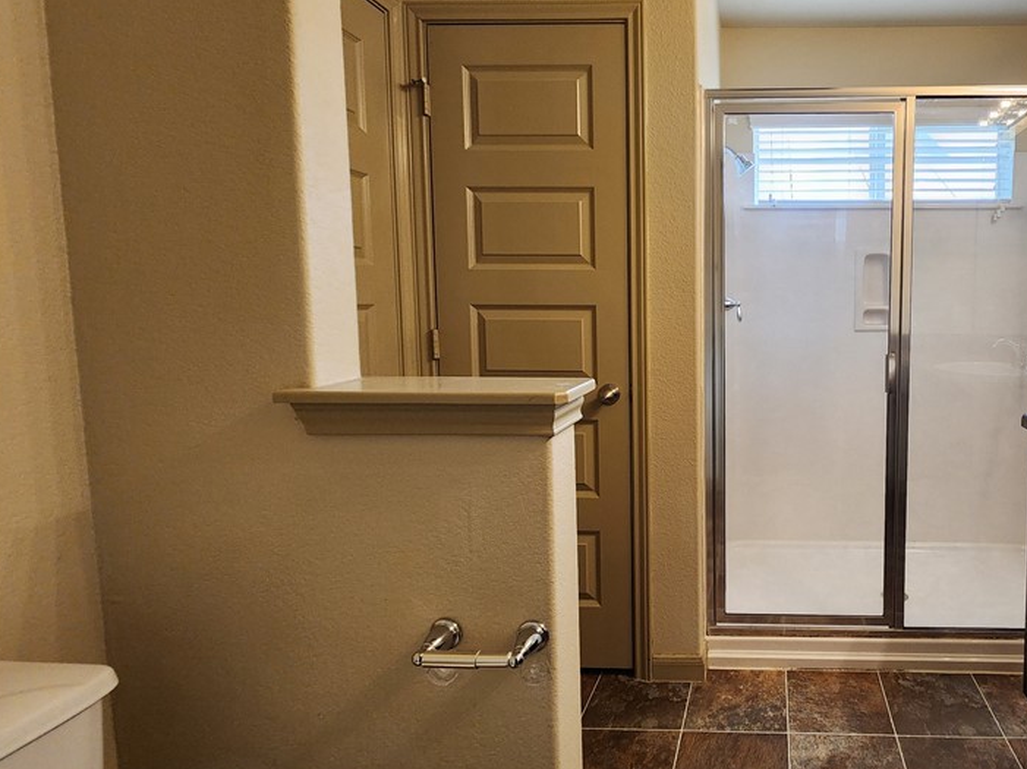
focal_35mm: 19
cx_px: 740
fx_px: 563
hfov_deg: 79.7
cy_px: 360
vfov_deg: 68.6
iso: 200
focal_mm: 2.2
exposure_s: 1/60
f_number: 2.2
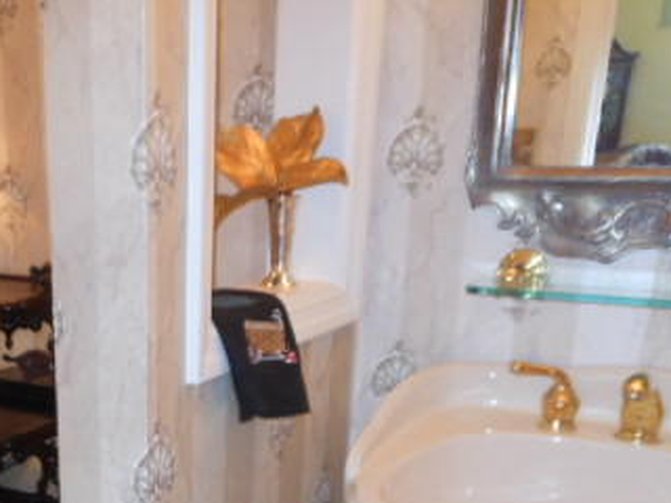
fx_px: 969
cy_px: 451
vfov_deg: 28.0
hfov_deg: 36.8
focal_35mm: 50
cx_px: 128
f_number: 3.2
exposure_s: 1/25
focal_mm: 4.5
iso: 200
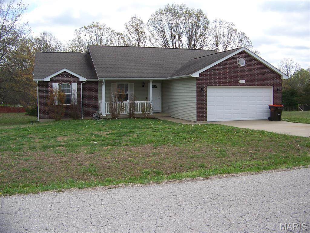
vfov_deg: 39.7
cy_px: 116
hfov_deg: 51.4
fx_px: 322
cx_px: 155
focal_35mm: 36
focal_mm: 5.85
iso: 64
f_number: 2.8
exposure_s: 1/640
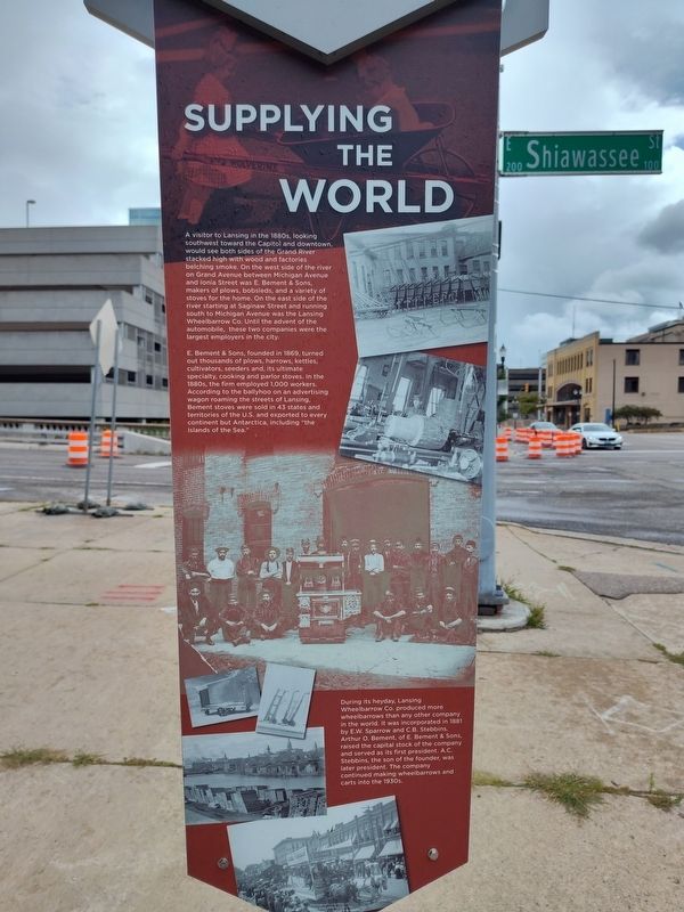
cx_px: 342
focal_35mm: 23
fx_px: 606
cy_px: 456
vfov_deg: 73.9
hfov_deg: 58.9
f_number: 1.8
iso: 100
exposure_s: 1/1648
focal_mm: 5.56
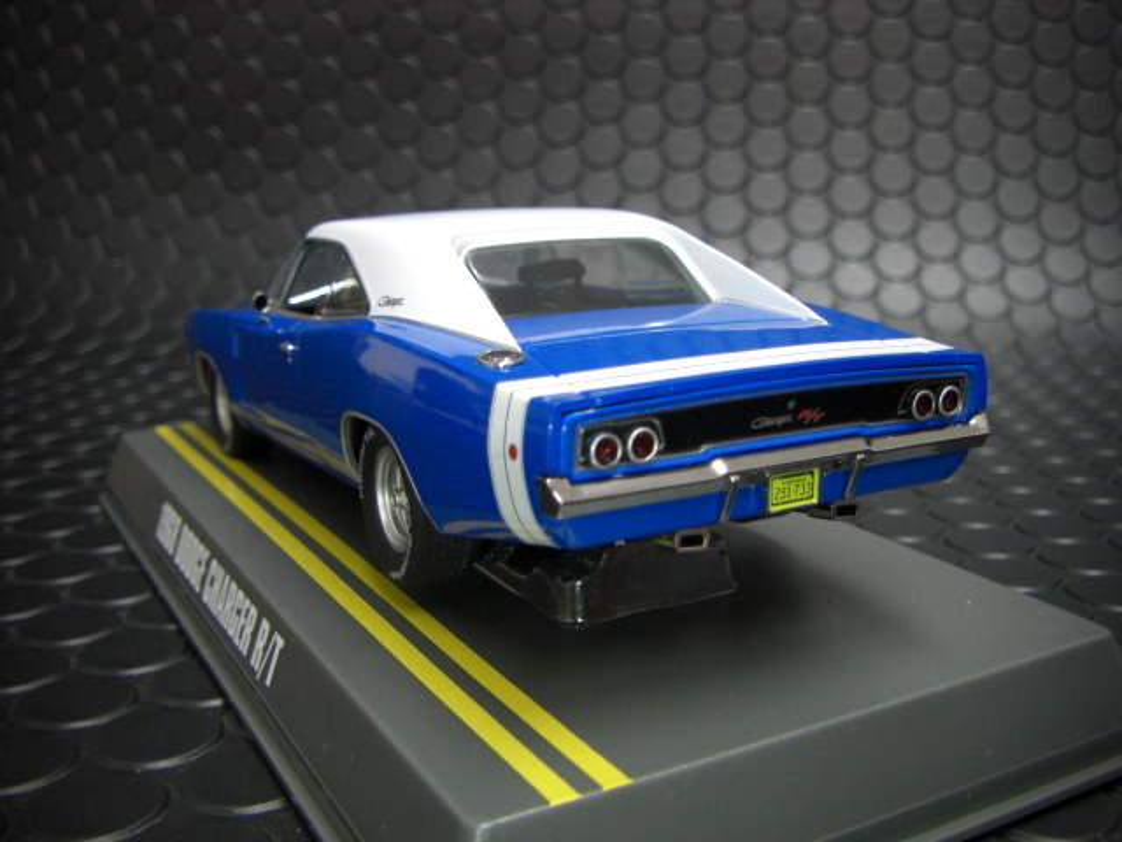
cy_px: 421
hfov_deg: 49.0
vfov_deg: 37.7
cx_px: 561
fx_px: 1232
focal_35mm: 38
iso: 200
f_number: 3.4
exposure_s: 1/20
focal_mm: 6.3
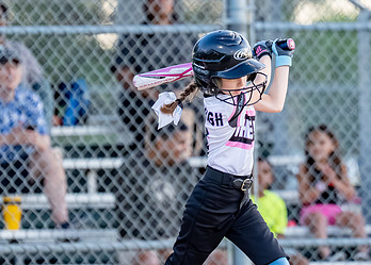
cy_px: 85
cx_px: 227
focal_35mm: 654
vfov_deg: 2.2
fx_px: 6895
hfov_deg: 3.1
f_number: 2.8
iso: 1600
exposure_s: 1/2000
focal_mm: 200
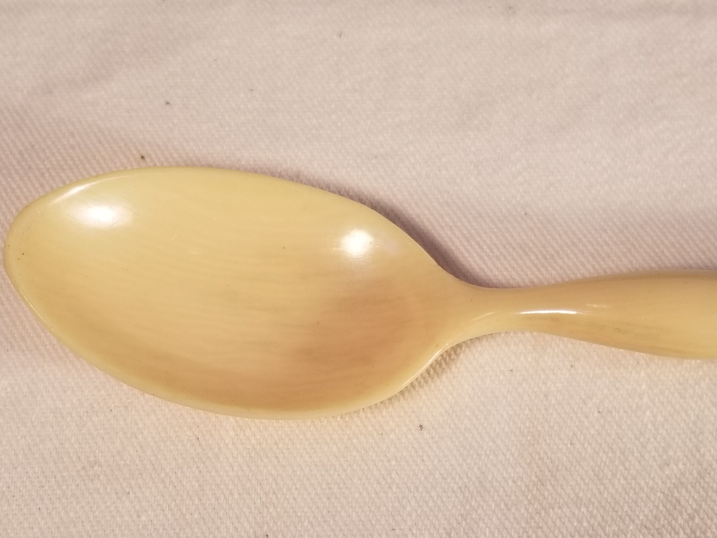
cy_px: 269
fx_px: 539
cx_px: 358
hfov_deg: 67.3
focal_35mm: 26
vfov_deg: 53.1
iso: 50
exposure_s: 1/124
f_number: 1.7
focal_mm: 4.25
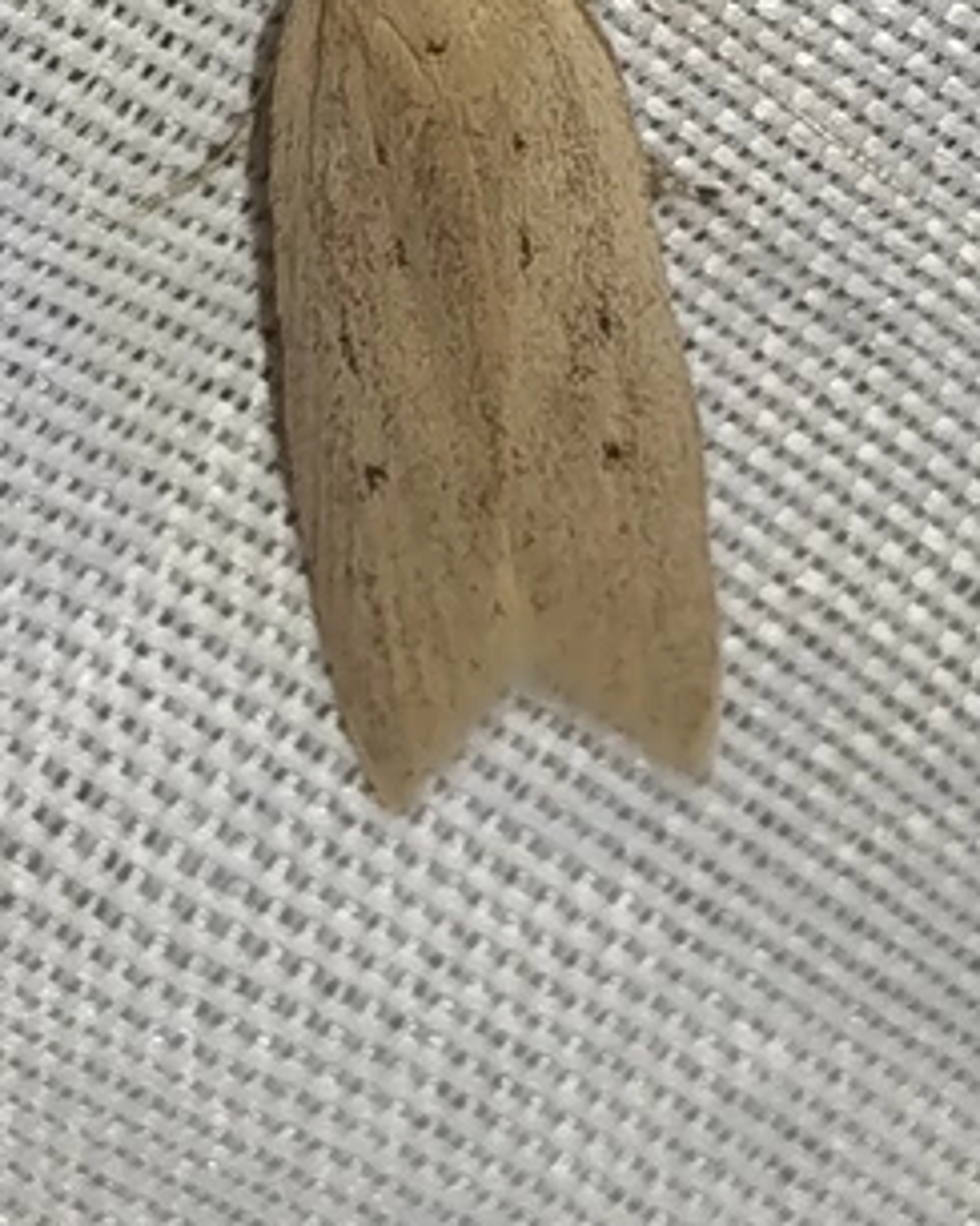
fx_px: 6236
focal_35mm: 172
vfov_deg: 11.2
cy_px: 149
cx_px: 502
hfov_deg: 9.0
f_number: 1.7
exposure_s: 1/50
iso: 64
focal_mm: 5.31
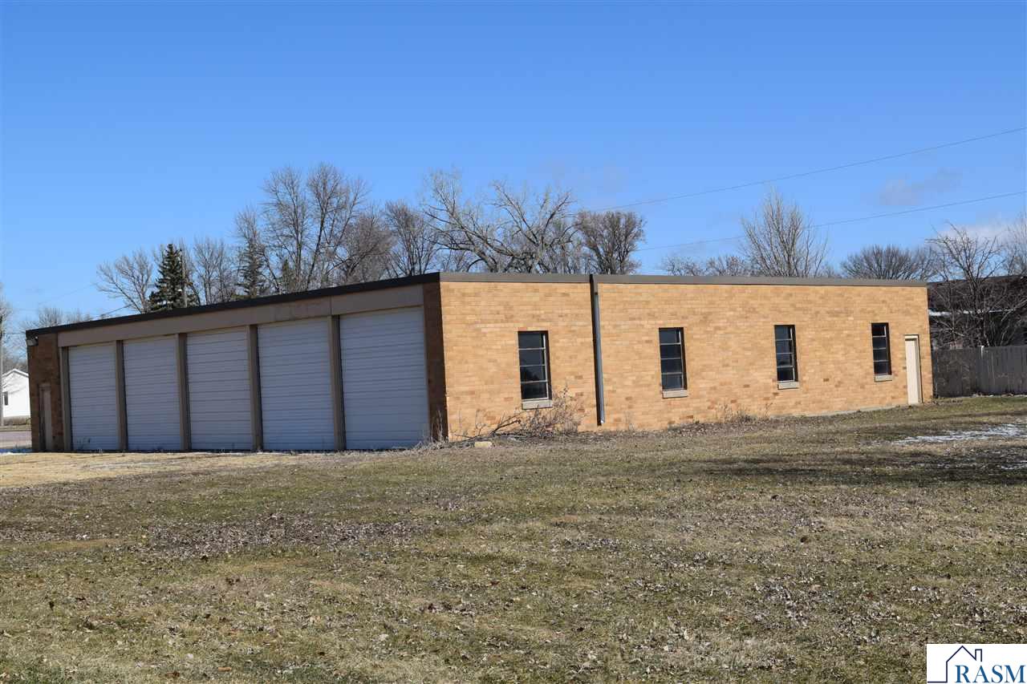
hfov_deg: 38.9
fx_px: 1455
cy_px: 342
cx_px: 514
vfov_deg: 26.5
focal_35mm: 51
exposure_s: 1/500
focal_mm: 34
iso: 200
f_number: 11
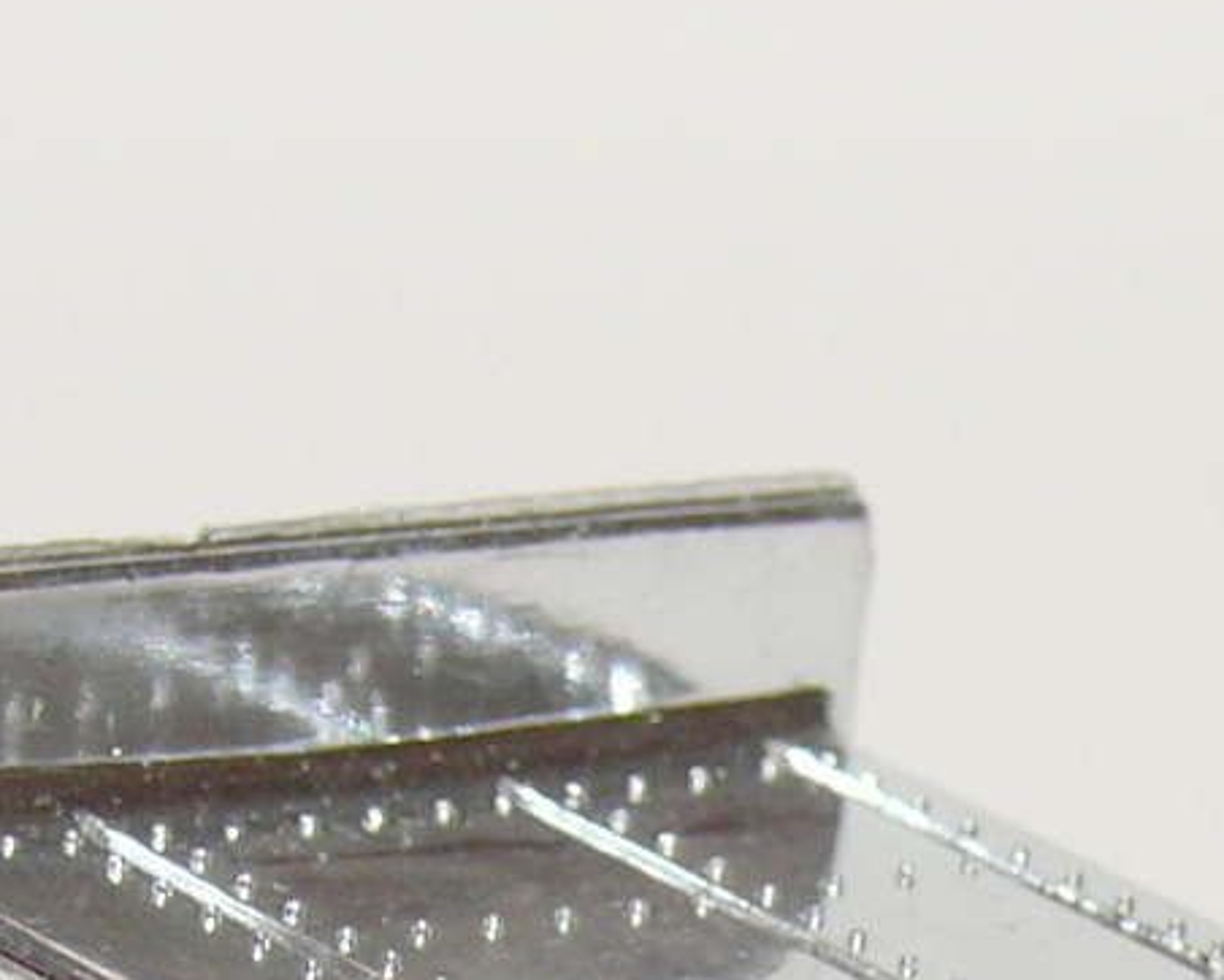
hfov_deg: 5.8
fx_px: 12141
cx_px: 728
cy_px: 1416
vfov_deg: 4.6
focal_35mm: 335
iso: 100
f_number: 4
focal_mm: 13
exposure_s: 1/30
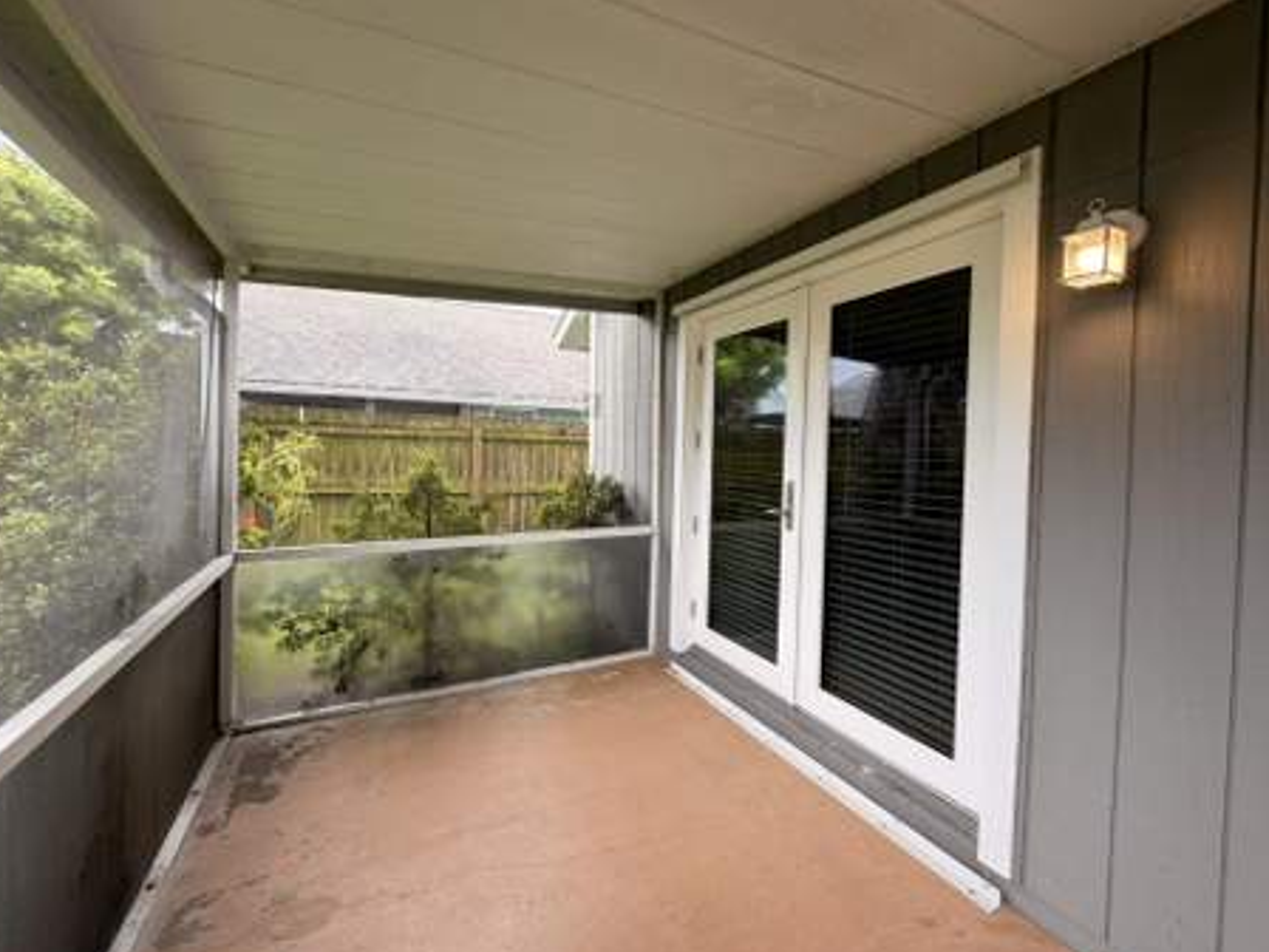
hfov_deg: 98.2
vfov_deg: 81.7
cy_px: 459
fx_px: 550
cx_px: 637
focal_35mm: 15
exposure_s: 1/120
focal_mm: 2.22
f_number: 2.2
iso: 50
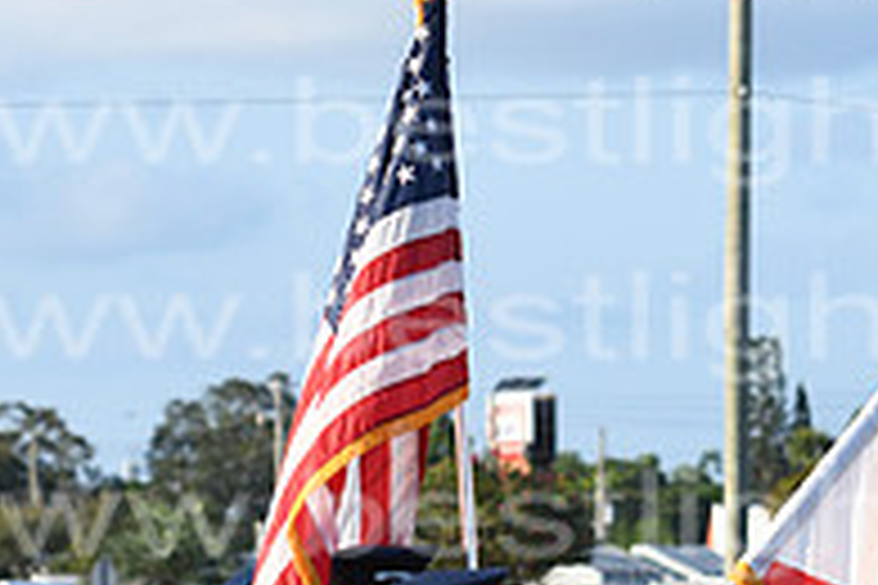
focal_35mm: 456
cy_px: 623
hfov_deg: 4.5
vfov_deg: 3.0
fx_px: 11120
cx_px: 896
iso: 110
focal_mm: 102
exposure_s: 1/500
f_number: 5.6
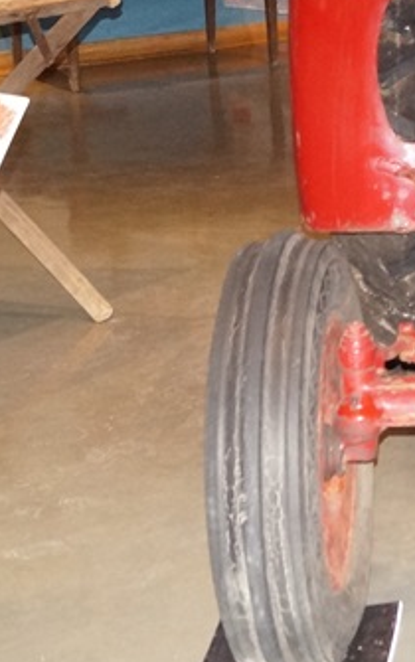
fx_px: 2022
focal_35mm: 112
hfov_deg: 11.0
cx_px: 725
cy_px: 59
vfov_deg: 18.3
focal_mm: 24
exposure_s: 1/60
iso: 2500
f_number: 4
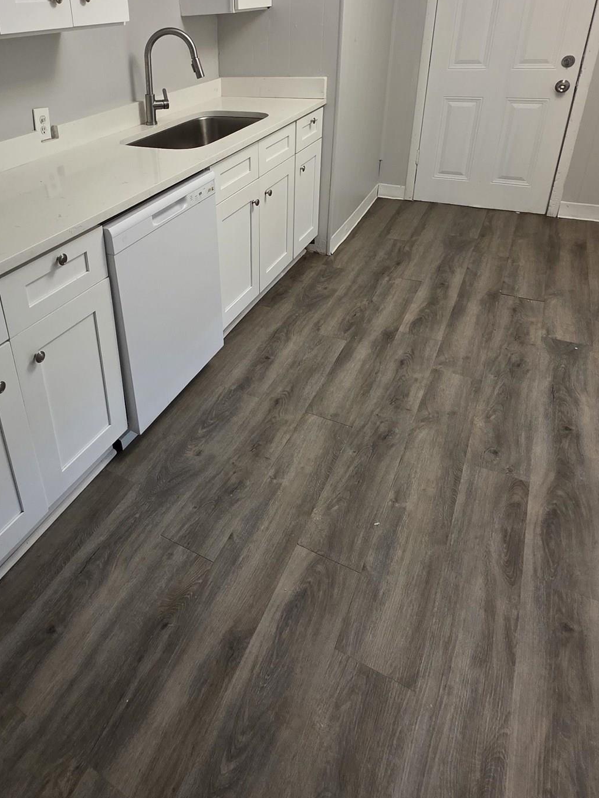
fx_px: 508
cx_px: 185
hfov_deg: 59.2
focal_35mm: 22
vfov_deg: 74.0
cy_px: 266
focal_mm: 2.2
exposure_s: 1/60
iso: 320
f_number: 1.9
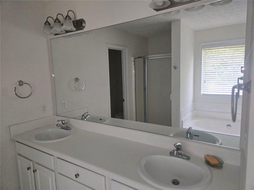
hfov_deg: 73.9
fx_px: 169
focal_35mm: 23
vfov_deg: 58.9
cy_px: 95
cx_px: 127
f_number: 1.8
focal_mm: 5.4
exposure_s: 1/359
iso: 400
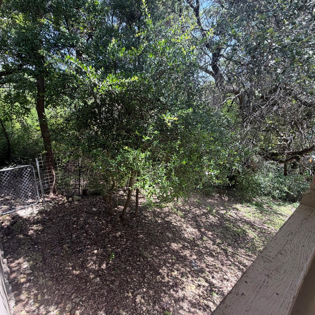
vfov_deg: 80.6
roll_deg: -0.9
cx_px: 145
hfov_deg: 80.6
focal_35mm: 18
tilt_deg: -18.9
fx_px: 185
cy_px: 169
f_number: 2.2
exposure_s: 1/162
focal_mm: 2.22
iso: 64
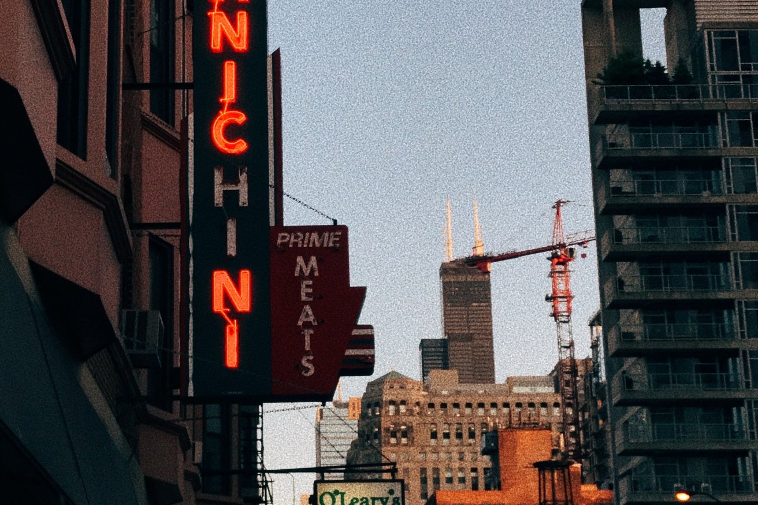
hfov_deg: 27.3
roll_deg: -0.1
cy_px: 289
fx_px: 1558
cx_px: 307
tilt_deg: +15.7
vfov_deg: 18.4
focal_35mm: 74
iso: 20
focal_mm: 3.99
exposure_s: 1/456
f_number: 1.8
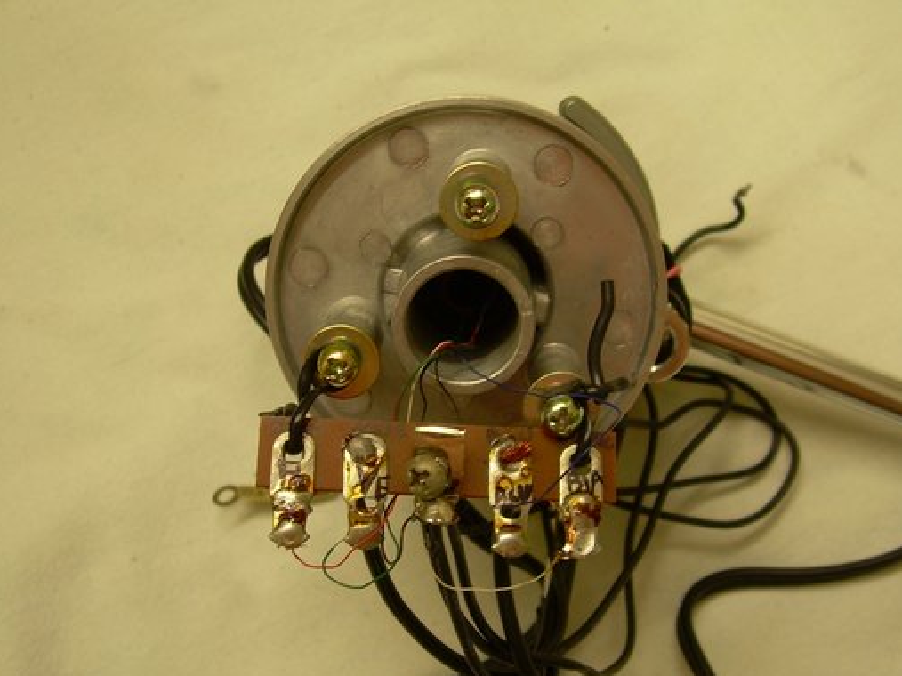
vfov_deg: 30.2
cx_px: 443
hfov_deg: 39.7
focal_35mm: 48
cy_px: 356
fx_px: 1250
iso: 50
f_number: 2.8
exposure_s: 1/13.5
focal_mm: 6.3
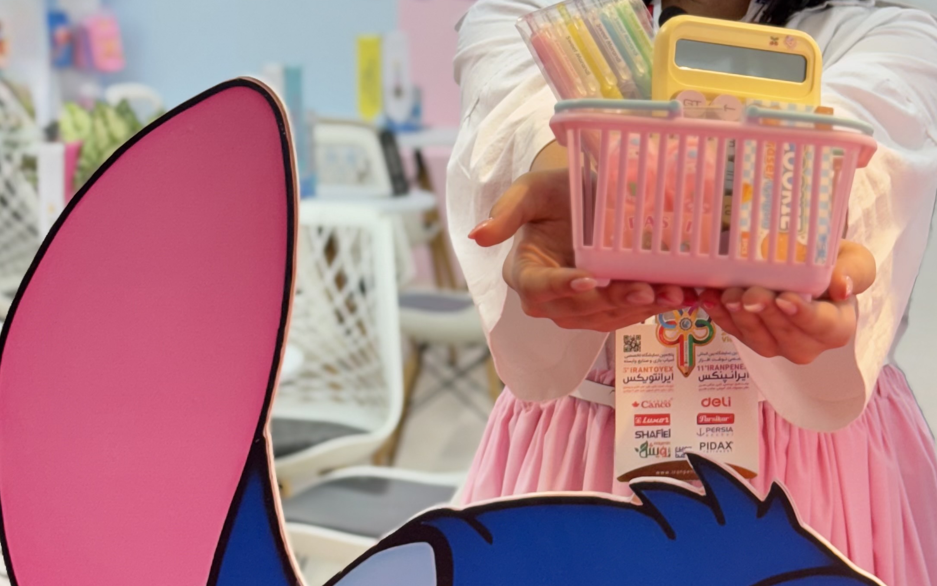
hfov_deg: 21.8
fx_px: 2426
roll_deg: -2.0
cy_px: 286
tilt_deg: -7.9
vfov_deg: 13.8
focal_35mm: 95
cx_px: 641
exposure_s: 1/100
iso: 80
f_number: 1.78
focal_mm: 6.76
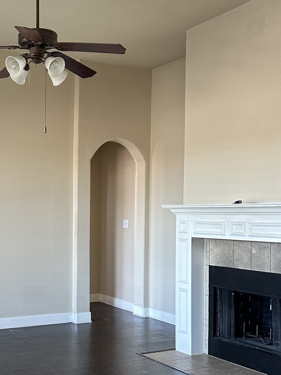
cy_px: 228
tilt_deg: -2.0
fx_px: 509
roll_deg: -0.7
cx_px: 36
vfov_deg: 40.2
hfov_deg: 29.8
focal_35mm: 47
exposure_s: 1/62
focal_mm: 6.86
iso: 250
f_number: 1.78
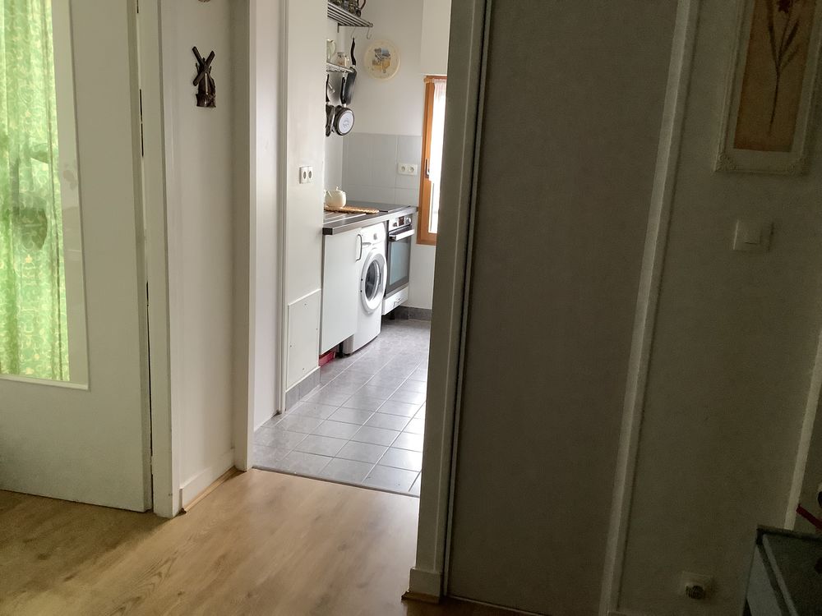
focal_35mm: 31
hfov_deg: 58.4
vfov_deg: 45.4
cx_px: 411
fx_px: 736
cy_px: 308
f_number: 2.4
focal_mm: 3.3
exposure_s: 1/50
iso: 320
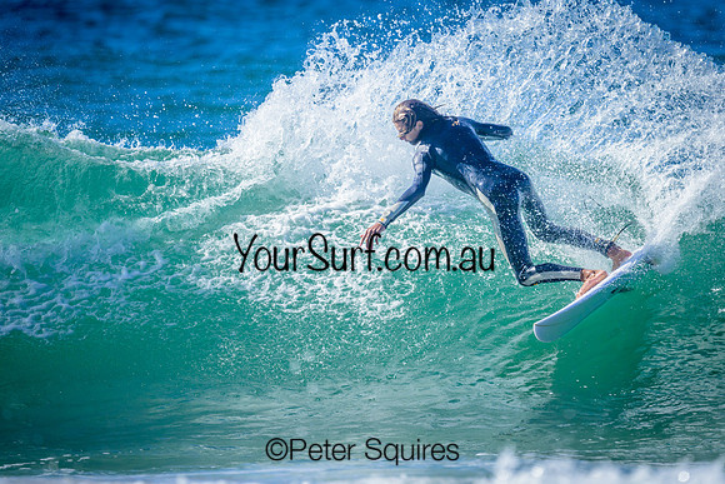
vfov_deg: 1.3
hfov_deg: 2.0
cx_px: 437
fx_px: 20826
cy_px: 171
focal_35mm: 1034
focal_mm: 800
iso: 360
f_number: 6.3
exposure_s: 1/2000
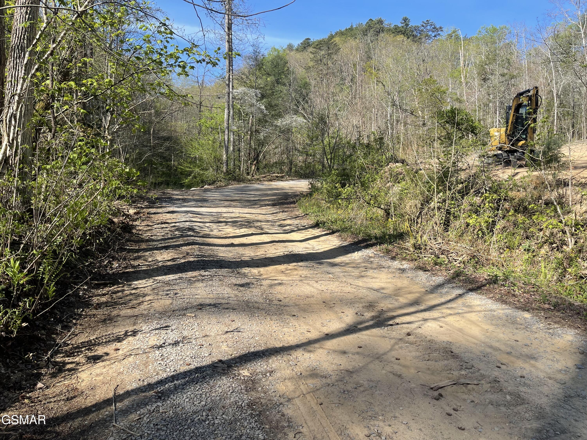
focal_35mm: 25
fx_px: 424
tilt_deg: -4.1
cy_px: 220
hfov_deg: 69.4
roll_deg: -0.6
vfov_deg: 54.9
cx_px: 294
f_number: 1.6
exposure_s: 1/1715
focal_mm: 5.1
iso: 32
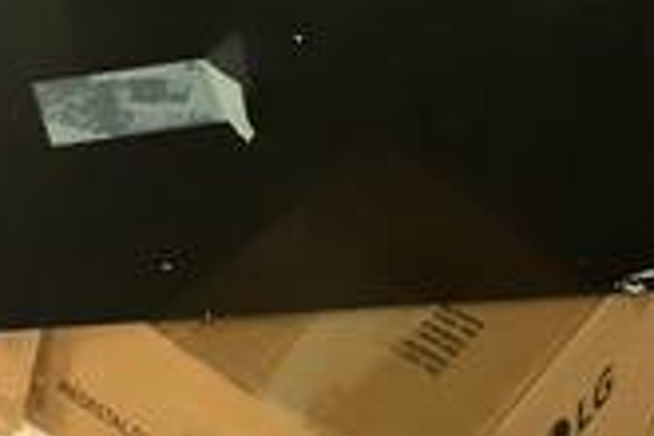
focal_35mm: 73
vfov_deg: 18.0
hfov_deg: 27.7
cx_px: 357
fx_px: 1326
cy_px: -48
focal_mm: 3
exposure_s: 1/30
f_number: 1.8
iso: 400
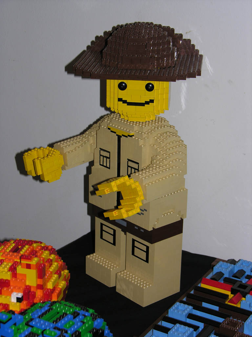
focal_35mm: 78
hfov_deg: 18.9
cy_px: 168
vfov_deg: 25.0
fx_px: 757
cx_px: 126
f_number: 3.4
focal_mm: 19.8
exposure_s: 1/60.1
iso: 50
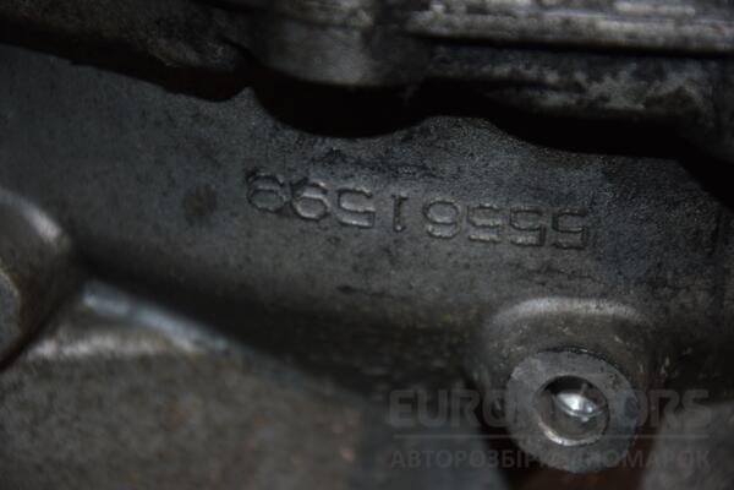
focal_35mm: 158
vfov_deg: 8.7
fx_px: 3211
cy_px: 245
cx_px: 367
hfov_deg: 13.0
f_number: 5.6
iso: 800
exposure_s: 1/60
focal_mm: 105
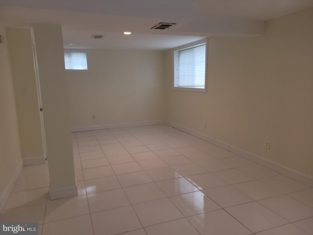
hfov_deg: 67.3
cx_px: 156
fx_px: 235
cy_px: 118
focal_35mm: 26
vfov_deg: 53.1
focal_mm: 5.4
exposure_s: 1/60
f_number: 1.8
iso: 50
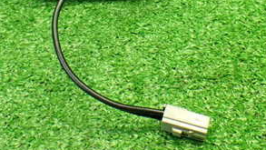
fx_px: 473
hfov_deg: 31.4
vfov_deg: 17.5
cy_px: -5
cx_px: 141
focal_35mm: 67
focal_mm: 5.4
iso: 800
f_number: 2.3
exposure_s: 1/100
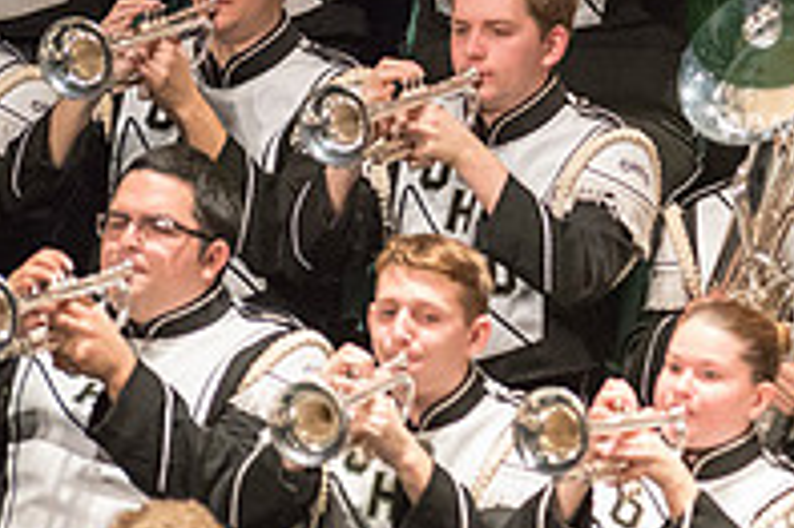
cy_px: -18
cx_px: 991
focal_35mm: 884
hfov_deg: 2.3
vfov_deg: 1.6
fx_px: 19480
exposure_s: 1/500
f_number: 2.8
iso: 4000
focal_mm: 300
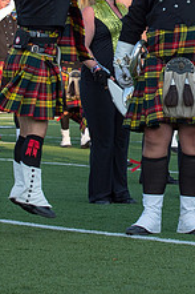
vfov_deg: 8.4
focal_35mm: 243
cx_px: 194
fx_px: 1977
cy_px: 7
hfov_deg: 5.6
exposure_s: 1/500
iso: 640
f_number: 11
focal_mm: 70
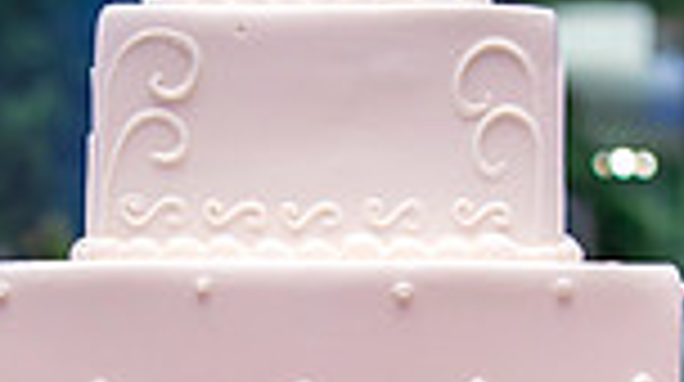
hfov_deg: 12.9
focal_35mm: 167
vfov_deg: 7.1
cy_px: 560
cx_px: 239
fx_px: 3025
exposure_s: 1/400
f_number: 2.8
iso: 800
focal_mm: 40
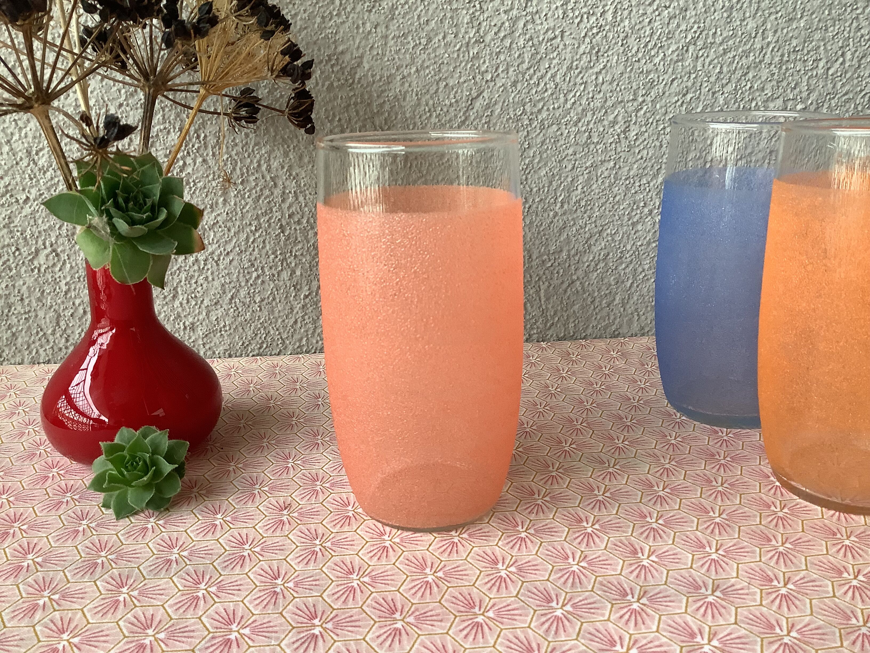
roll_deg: +1.6
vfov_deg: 45.4
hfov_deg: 58.4
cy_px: 326
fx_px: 779
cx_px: 435
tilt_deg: -14.6
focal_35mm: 31
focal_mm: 3.3
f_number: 2.4
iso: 100
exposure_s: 1/60
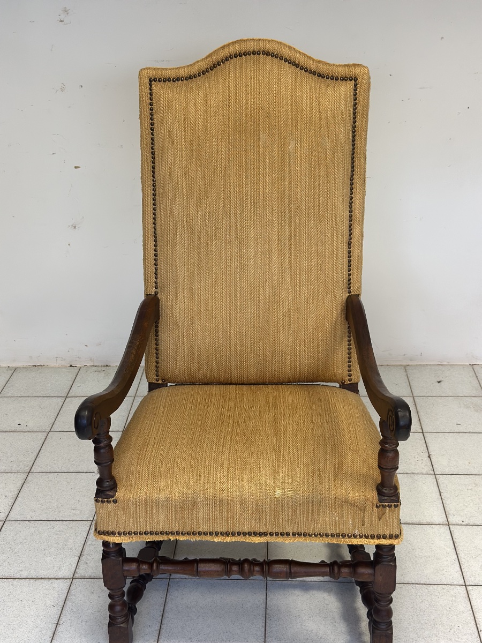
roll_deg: +2.7
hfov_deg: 30.3
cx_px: 241
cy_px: 322
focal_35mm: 48
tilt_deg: -21.2
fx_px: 891
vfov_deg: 39.7
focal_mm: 6.86
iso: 160
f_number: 1.78
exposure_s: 1/100
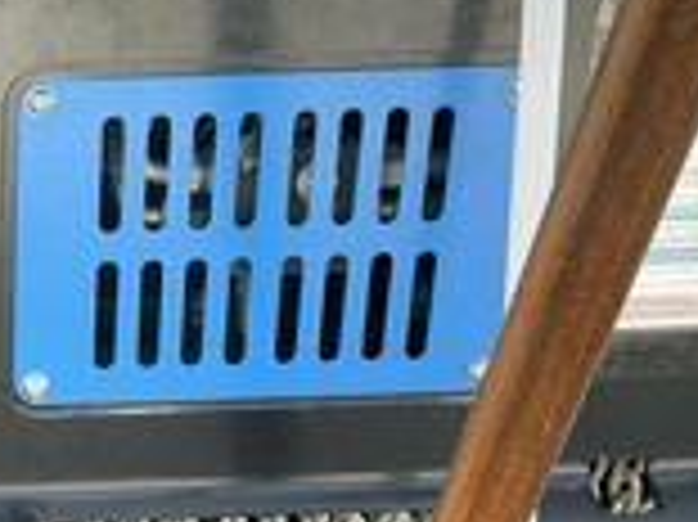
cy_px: 284
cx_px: -108
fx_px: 1511
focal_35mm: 75
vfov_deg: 19.6
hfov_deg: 24.0
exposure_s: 1/122
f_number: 1.8
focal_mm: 3
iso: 20
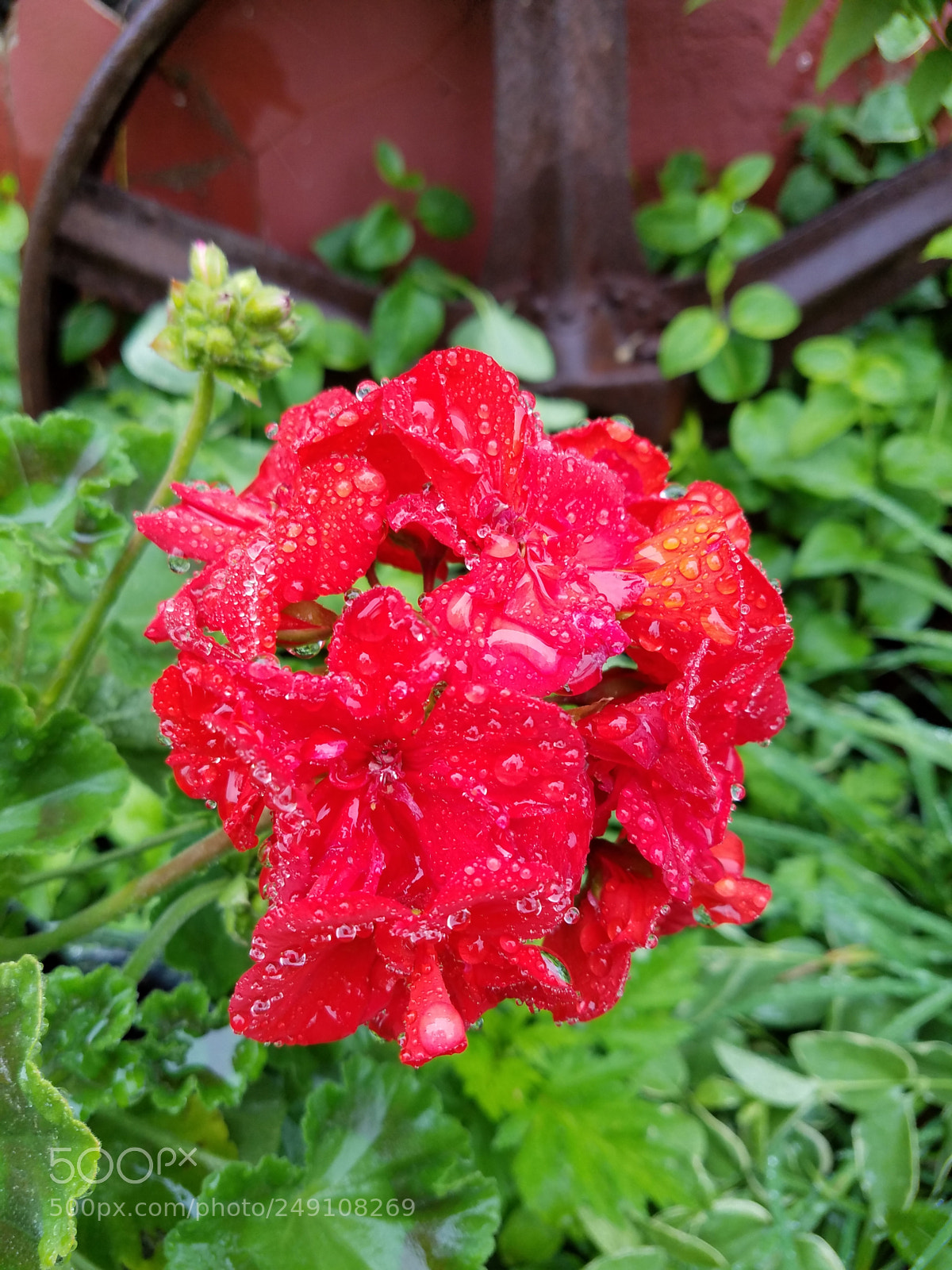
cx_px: 476
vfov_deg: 67.3
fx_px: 953
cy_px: 635
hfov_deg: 53.1
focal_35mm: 26
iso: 50
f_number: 1.7
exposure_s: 1/229
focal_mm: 4.2
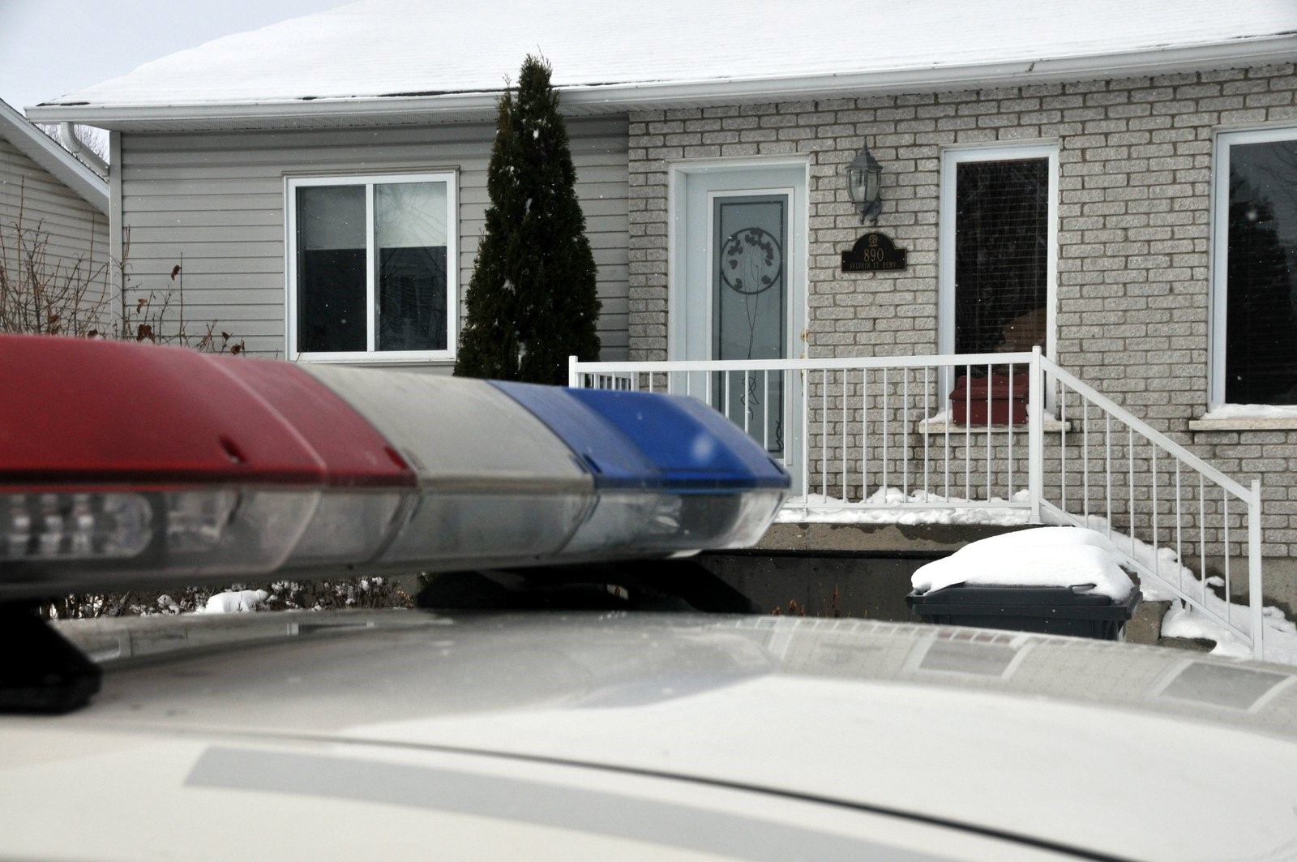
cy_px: 431
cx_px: 648
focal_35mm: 78
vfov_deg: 17.5
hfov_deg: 26.0
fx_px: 2807
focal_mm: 52
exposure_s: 1/640
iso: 320
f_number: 13
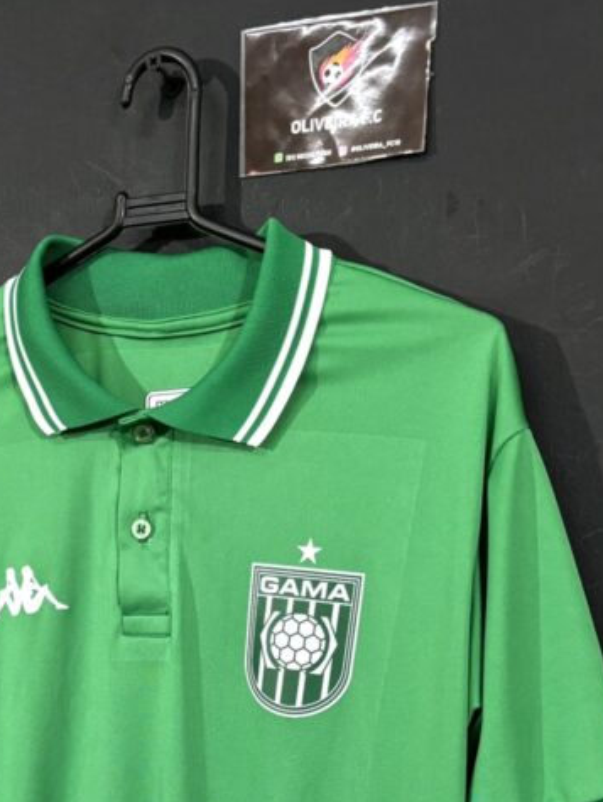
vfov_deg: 31.5
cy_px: 821
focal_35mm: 56
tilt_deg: -7.5
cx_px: 193
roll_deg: -0.7
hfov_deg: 26.0
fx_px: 1299
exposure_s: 1/60
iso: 200
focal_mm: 5.96
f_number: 1.6
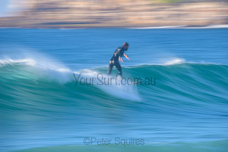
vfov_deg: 2.8
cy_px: 76
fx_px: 3167
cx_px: 114
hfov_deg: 4.1
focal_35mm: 500
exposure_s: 1/6
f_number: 11
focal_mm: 500
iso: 31
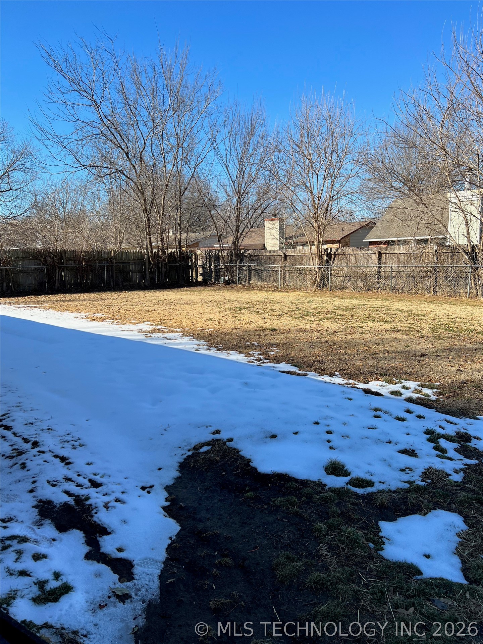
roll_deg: +0.5
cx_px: 242
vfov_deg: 67.3
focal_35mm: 26
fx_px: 484
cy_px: 322
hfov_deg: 53.1
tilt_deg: -7.8
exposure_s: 1/2632
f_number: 1.5
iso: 50
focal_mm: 5.7
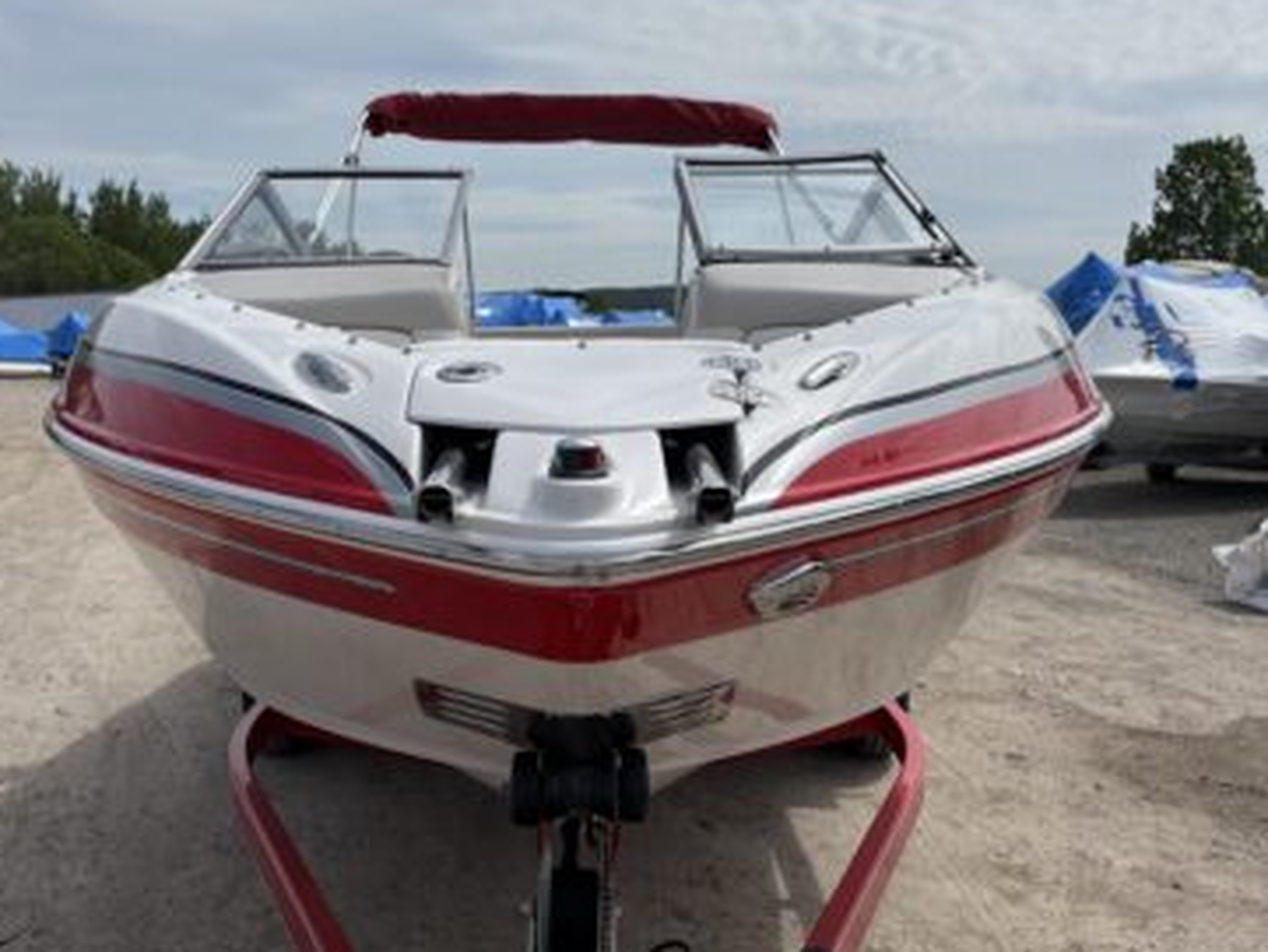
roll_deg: +0.7
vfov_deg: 39.3
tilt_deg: -0.5
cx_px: 573
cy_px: 339
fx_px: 1319
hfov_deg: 51.3
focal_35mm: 36
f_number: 1.6
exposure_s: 1/7692
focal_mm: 5.96
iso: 50
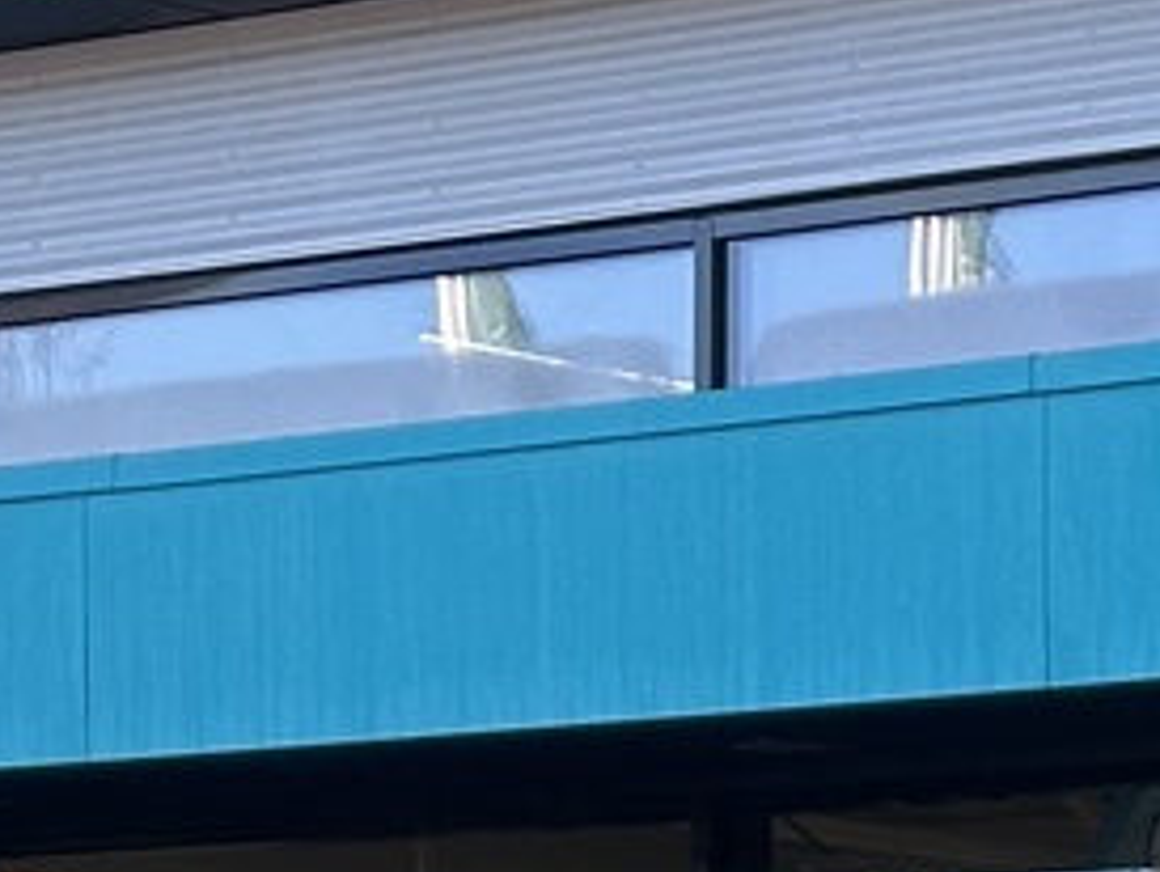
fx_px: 8452
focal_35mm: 252
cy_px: 1850
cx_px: 995
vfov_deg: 5.7
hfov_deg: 7.8
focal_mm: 6.86
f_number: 1.78
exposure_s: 1/1497
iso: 125
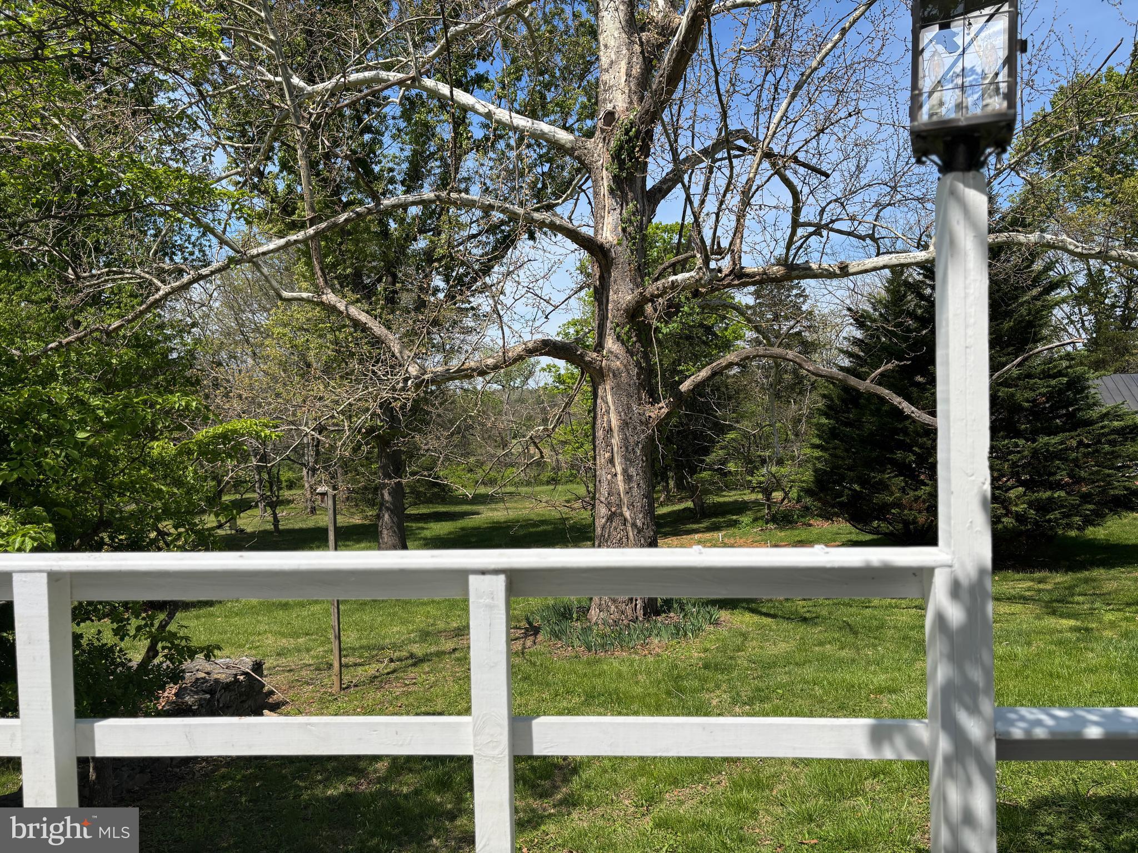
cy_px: 426
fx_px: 855
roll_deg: +1.5
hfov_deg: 67.3
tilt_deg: -2.2
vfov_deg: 53.1
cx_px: 569
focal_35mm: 26
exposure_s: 1/2857
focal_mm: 5.96
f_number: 1.6
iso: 50
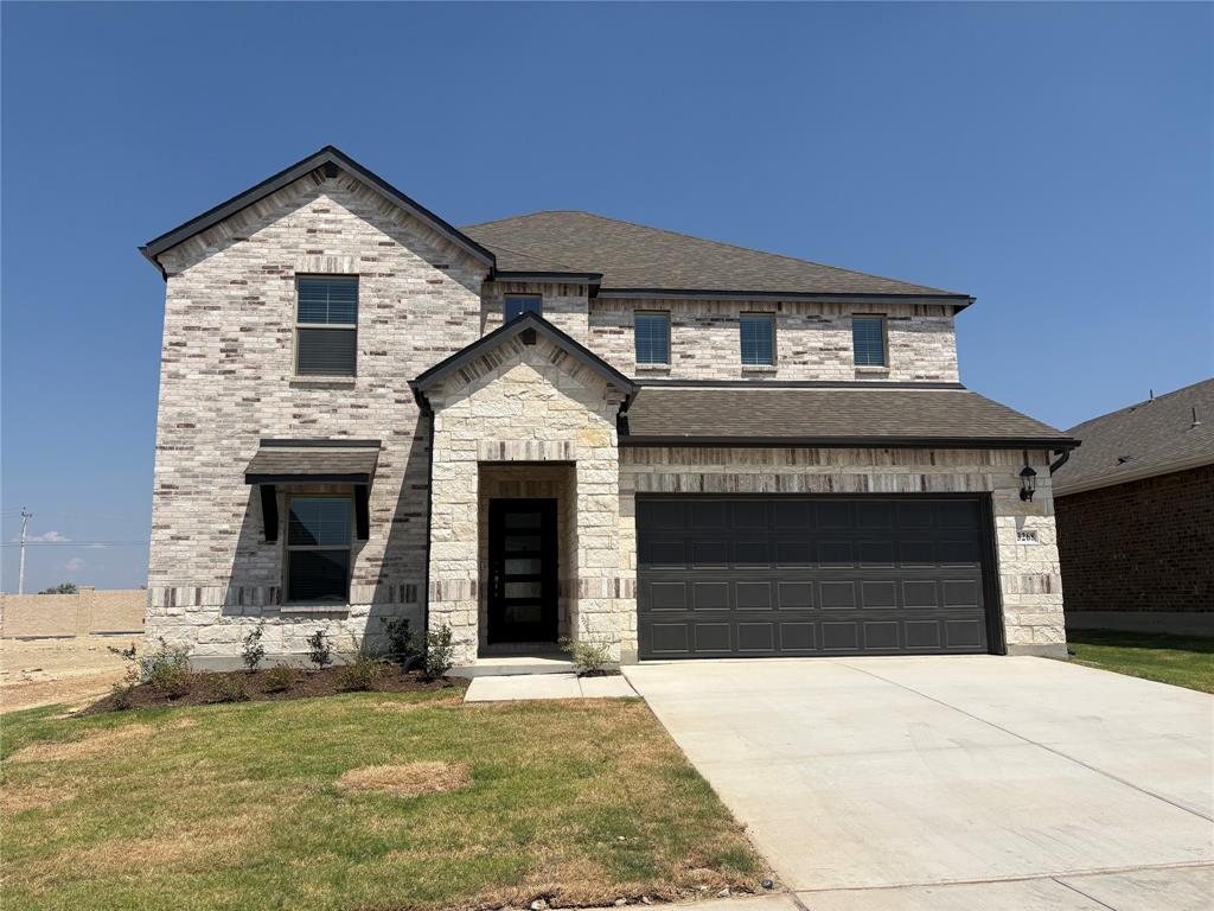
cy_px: 456
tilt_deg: +9.9
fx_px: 912
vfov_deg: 53.1
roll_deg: +1.5
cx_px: 607
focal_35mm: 26
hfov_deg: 67.3
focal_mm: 5.96
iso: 50
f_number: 1.6
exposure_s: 1/7813
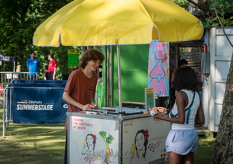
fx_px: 574
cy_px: 86
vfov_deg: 16.2
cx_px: 104
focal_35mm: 87
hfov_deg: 22.9
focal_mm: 80
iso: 200
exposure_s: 1/200
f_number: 5
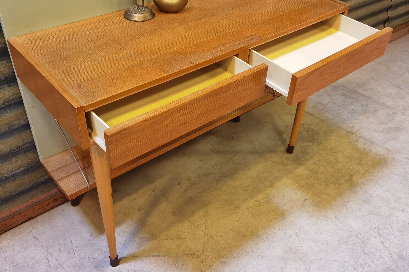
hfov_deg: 54.4
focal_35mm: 35
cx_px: 207
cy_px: 131
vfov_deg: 37.8
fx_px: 398
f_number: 1.9
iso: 320
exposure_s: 1/33.3
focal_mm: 6.71
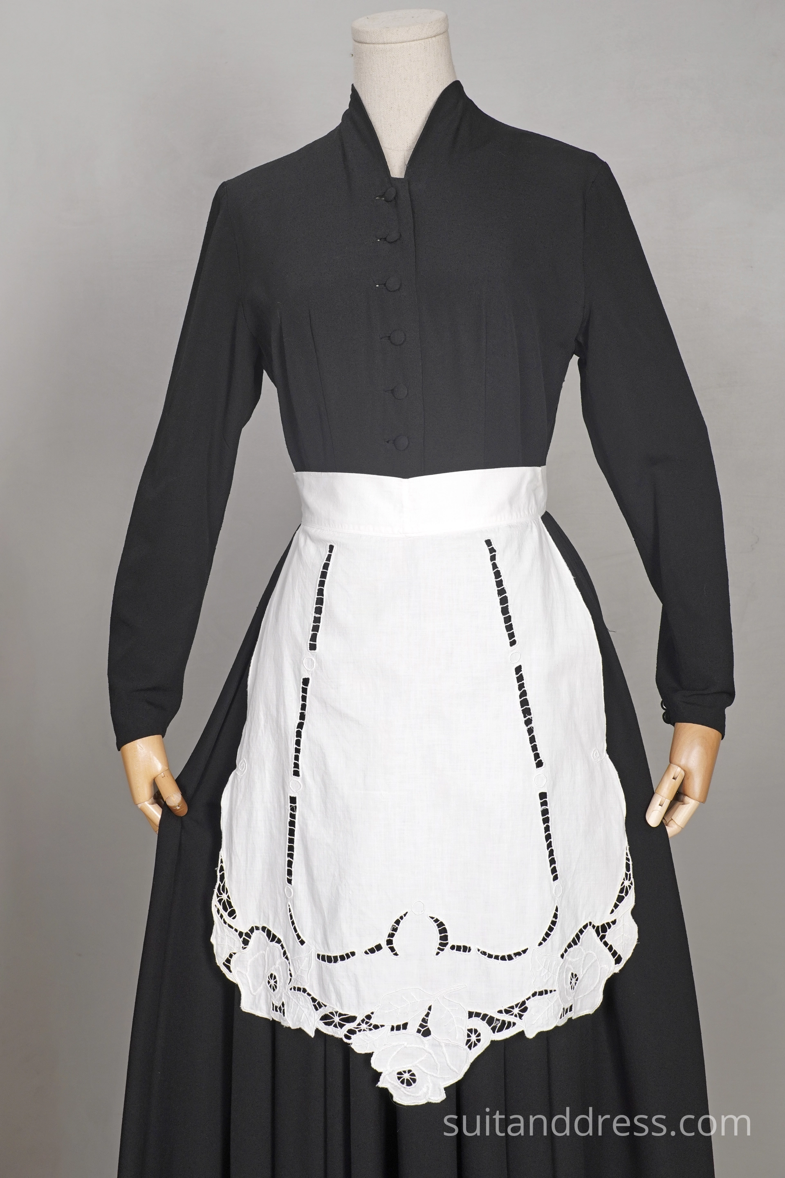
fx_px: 1570
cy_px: 589
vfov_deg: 41.1
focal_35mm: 48
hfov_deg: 28.1
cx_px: 392
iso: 320
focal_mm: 32
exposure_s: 1/20
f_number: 7.1
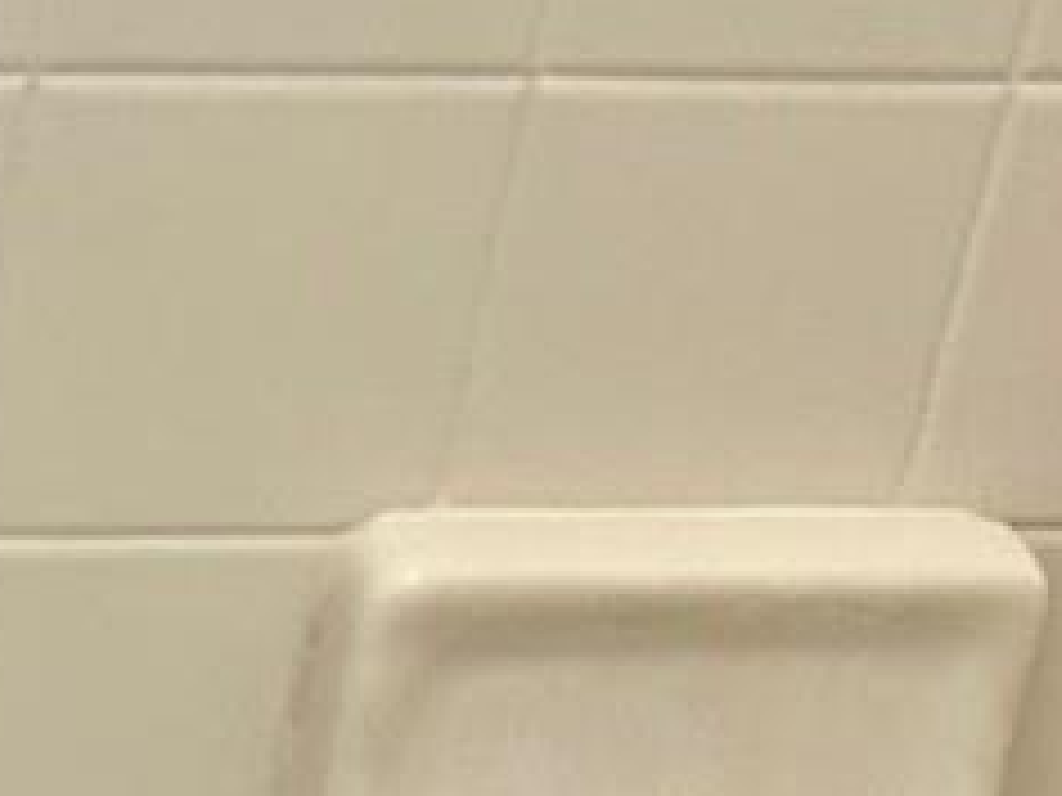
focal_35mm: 176
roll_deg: -7.4
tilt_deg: -32.8
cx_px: -284
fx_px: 5400
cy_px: 989
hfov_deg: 11.0
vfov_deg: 8.3
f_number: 1.5
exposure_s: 1/60
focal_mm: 5.7
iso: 320
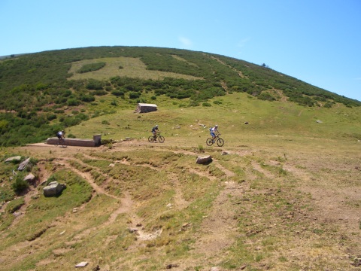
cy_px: 136
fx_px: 365
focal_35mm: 35
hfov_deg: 52.6
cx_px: 180
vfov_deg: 40.7
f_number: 4.3
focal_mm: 5.8
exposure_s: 1/320
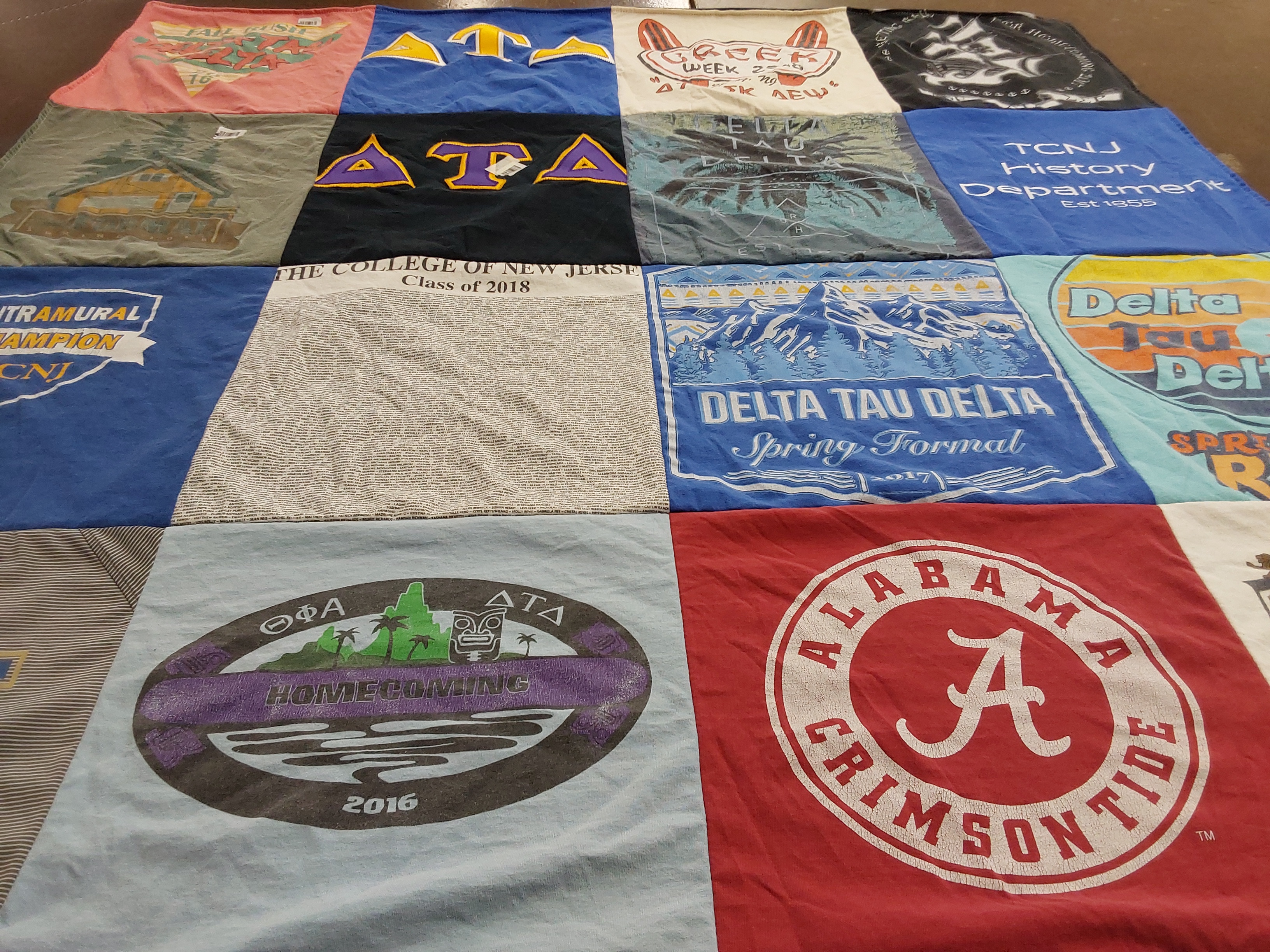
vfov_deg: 49.7
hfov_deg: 63.4
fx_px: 1027
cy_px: 476
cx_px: 635
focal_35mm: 28
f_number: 1.9
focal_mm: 2.91
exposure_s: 1/60
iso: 80
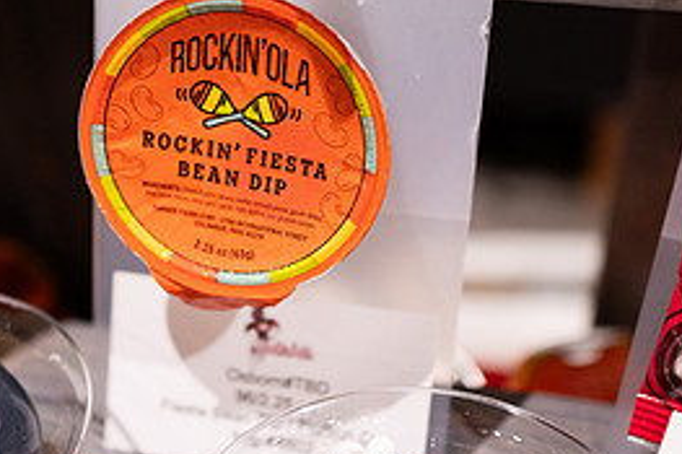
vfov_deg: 25.5
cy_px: 224
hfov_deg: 37.2
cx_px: 241
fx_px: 1003
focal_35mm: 53
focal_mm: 24
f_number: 1.8
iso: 1250
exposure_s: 1/200
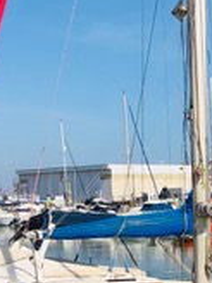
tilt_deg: -8.8
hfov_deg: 13.4
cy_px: 326
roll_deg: +1.4
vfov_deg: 17.3
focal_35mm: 109
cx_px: 224
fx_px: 890
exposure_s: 1/4000
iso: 25
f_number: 1.8
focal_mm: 3.99
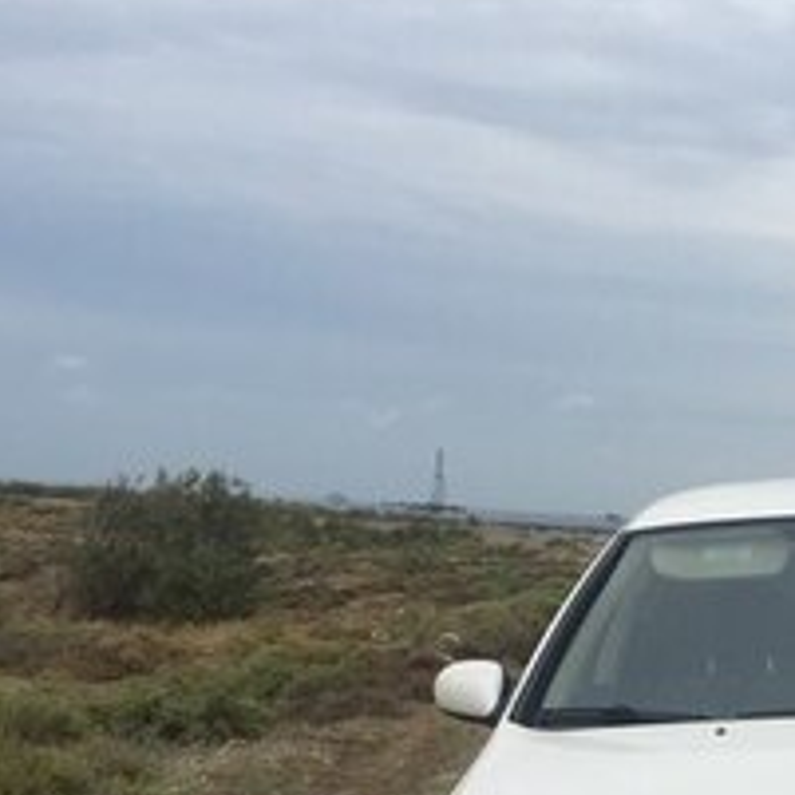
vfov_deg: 19.7
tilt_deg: -7.5
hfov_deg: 19.8
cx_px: 854
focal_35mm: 84
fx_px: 2183
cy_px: 888
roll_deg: -7.3
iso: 32
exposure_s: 1/1522
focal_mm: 4.15
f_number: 2.2
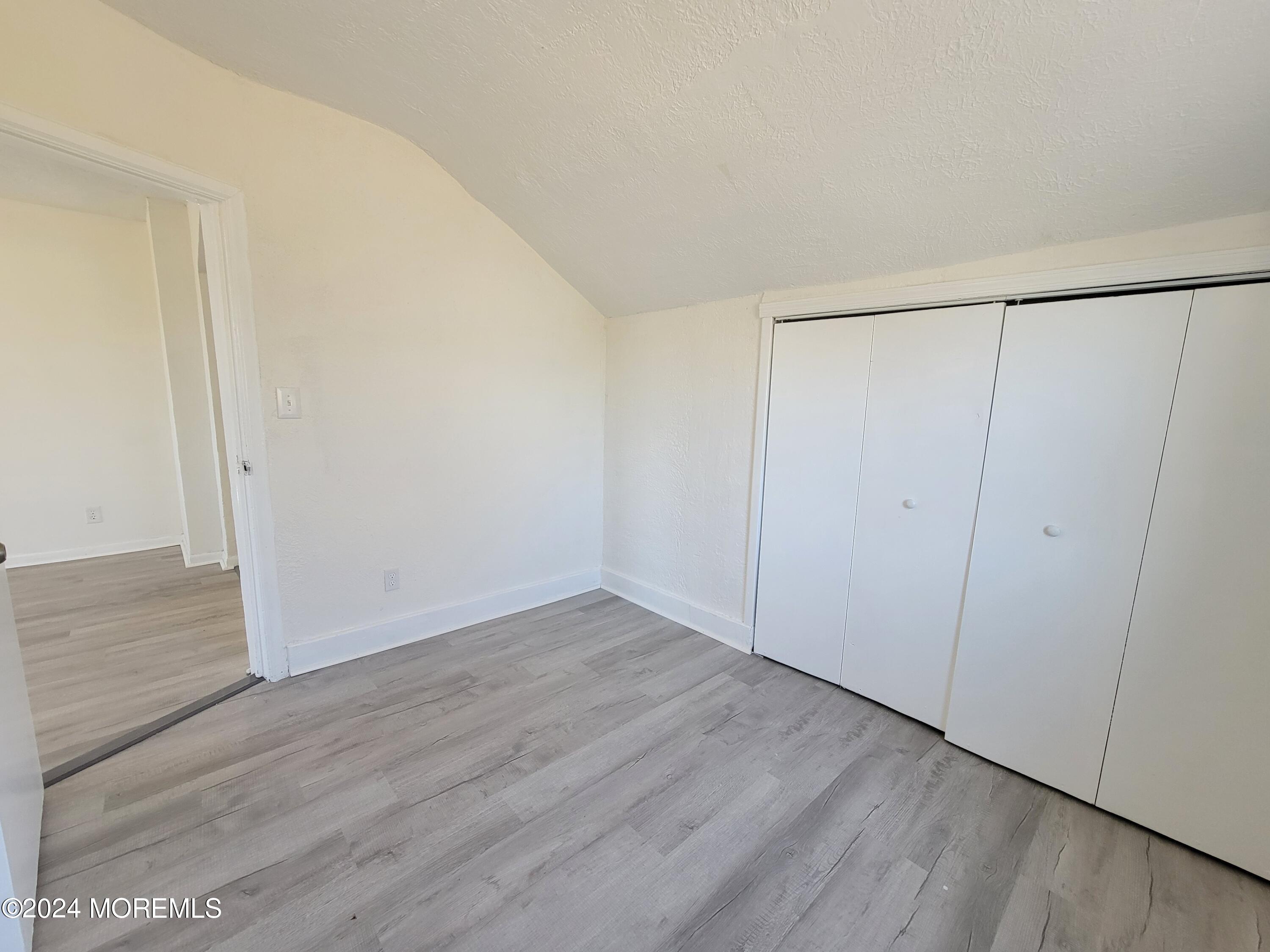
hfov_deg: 106.2
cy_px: 476
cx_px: 635
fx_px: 477
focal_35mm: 13
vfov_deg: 89.9
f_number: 2.2
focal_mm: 2.2
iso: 125
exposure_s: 1/60
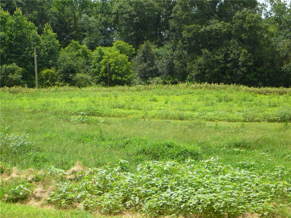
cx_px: 146
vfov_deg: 20.7
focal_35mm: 71
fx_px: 597
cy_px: 109
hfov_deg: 27.4
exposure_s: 1/500
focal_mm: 10.5
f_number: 3.7
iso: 80
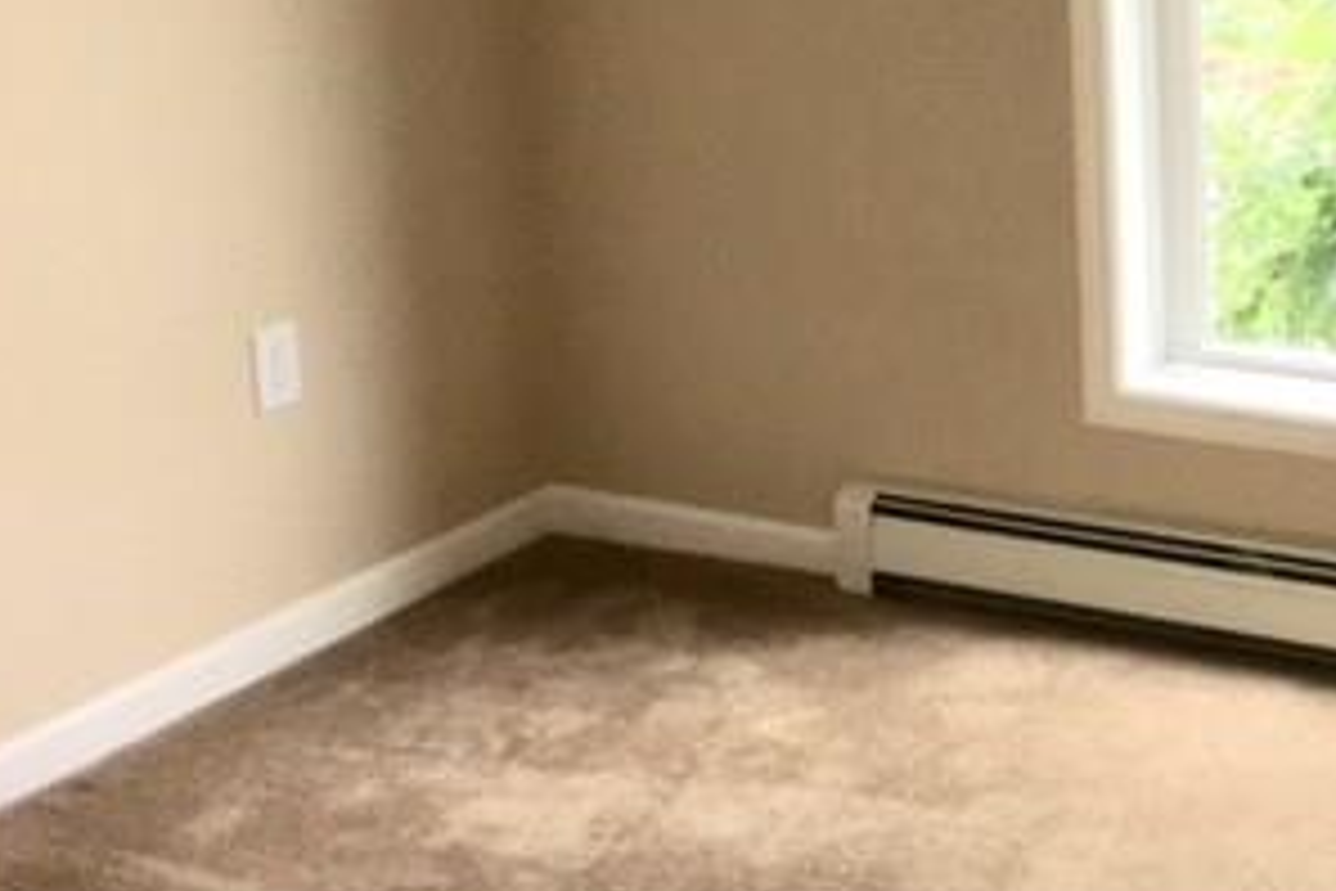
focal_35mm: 65
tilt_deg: -10.9
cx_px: 1345
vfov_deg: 20.5
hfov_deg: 28.9
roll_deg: +0.1
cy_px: 94
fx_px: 2412
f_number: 2.2
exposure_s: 1/30
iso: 64
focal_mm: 4.15
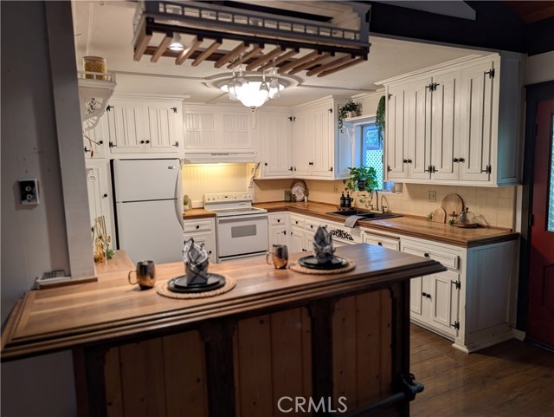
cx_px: 277
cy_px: 208
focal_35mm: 24
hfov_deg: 71.6
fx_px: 384
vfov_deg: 56.9
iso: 88
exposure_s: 1/30
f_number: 1.68
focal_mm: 6.9
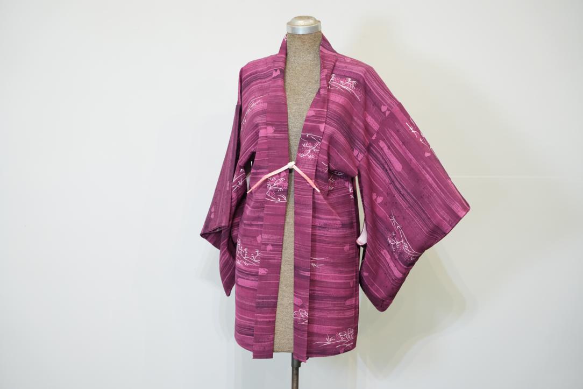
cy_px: 194
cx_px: 292
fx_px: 1182
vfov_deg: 18.7
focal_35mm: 73
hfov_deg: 27.7
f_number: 4
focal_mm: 73
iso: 2000
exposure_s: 1/125
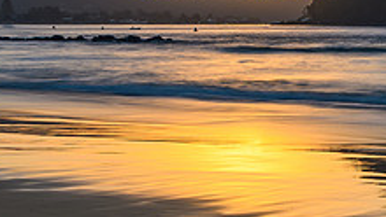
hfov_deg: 21.6
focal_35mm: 98
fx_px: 1004
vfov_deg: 12.4
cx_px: 282
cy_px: 92
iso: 50
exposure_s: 2
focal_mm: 16
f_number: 9
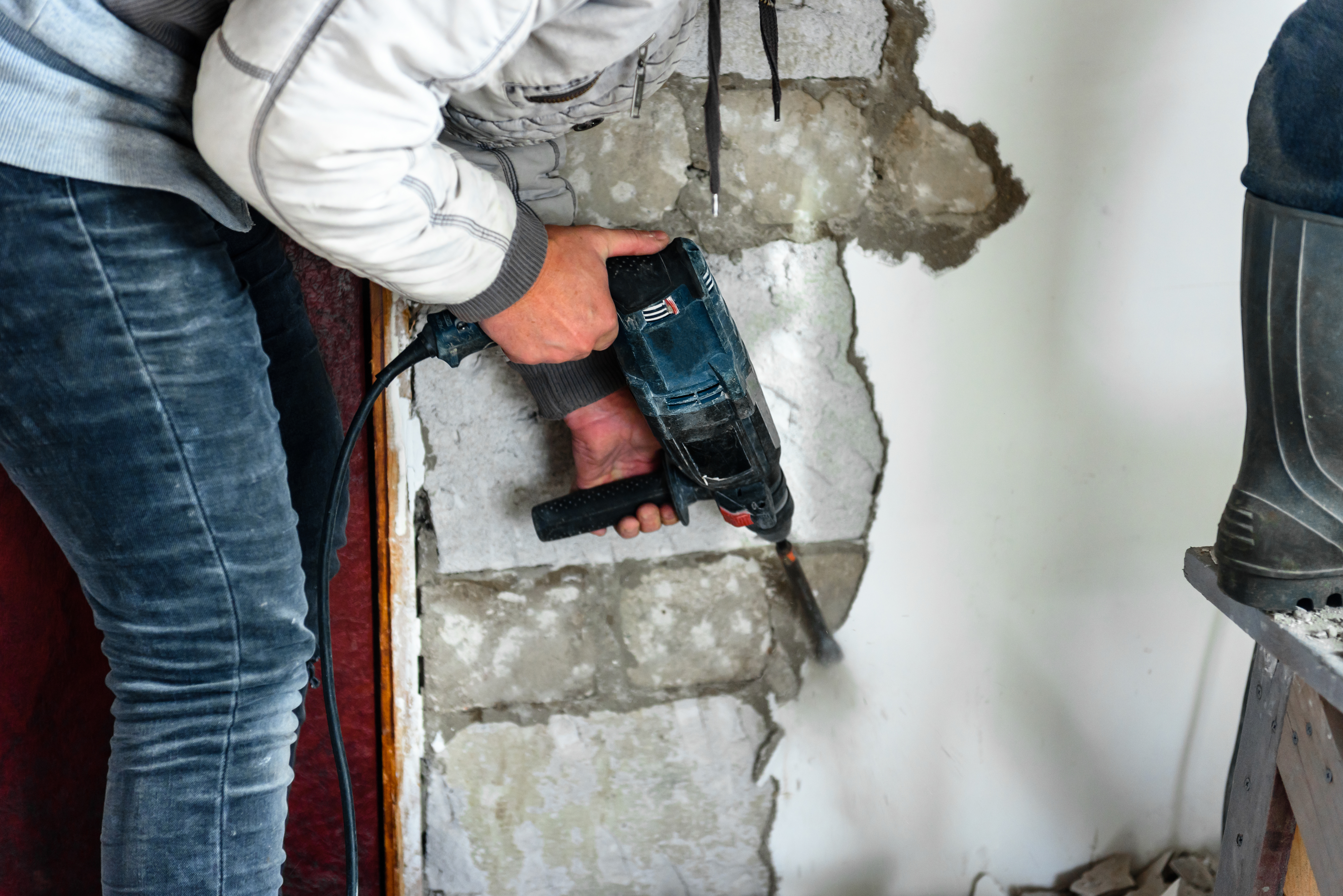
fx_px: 2612
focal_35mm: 70
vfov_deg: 19.5
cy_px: 448
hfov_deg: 28.8
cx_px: 672
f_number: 3.5
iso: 500
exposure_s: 1/160
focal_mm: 70
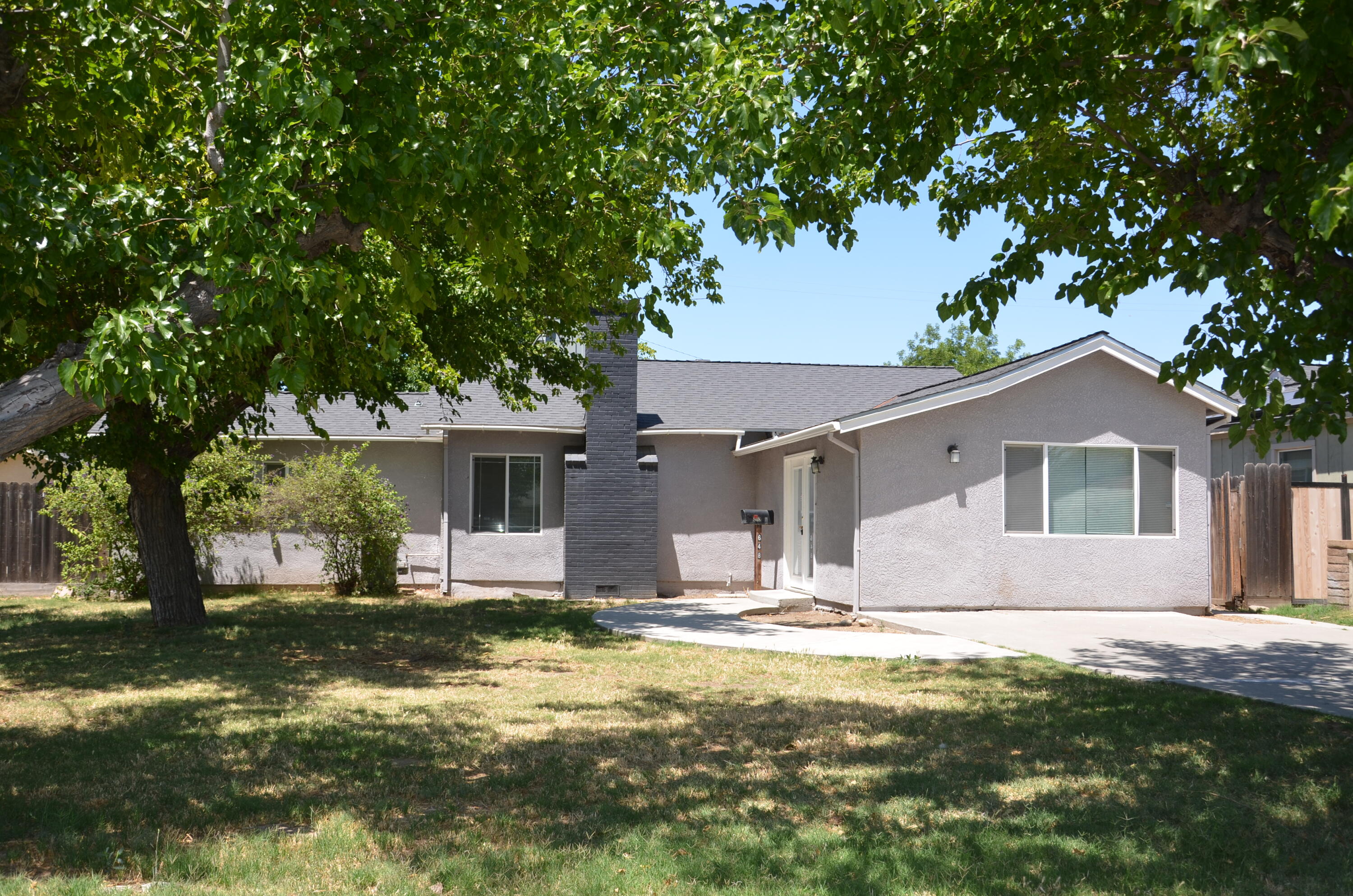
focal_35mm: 33
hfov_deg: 57.3
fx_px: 1238
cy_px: 448
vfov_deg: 39.8
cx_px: 676
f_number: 6.3
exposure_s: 1/250
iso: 100
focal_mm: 22
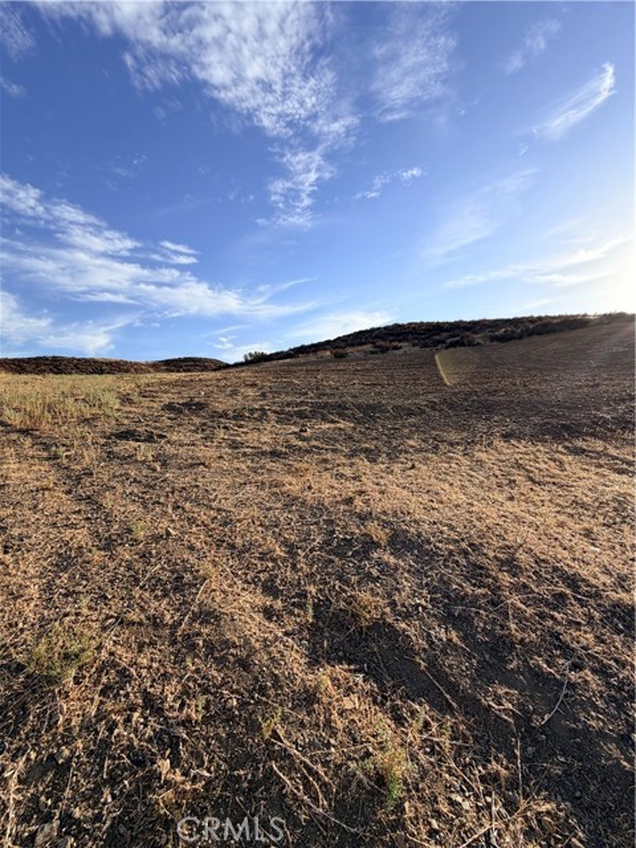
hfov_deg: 85.7
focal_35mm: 14
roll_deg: +2.6
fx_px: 343
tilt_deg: -1.4
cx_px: 318
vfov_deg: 102.1
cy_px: 424
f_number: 2.2
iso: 25
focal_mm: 2.22
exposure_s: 1/770
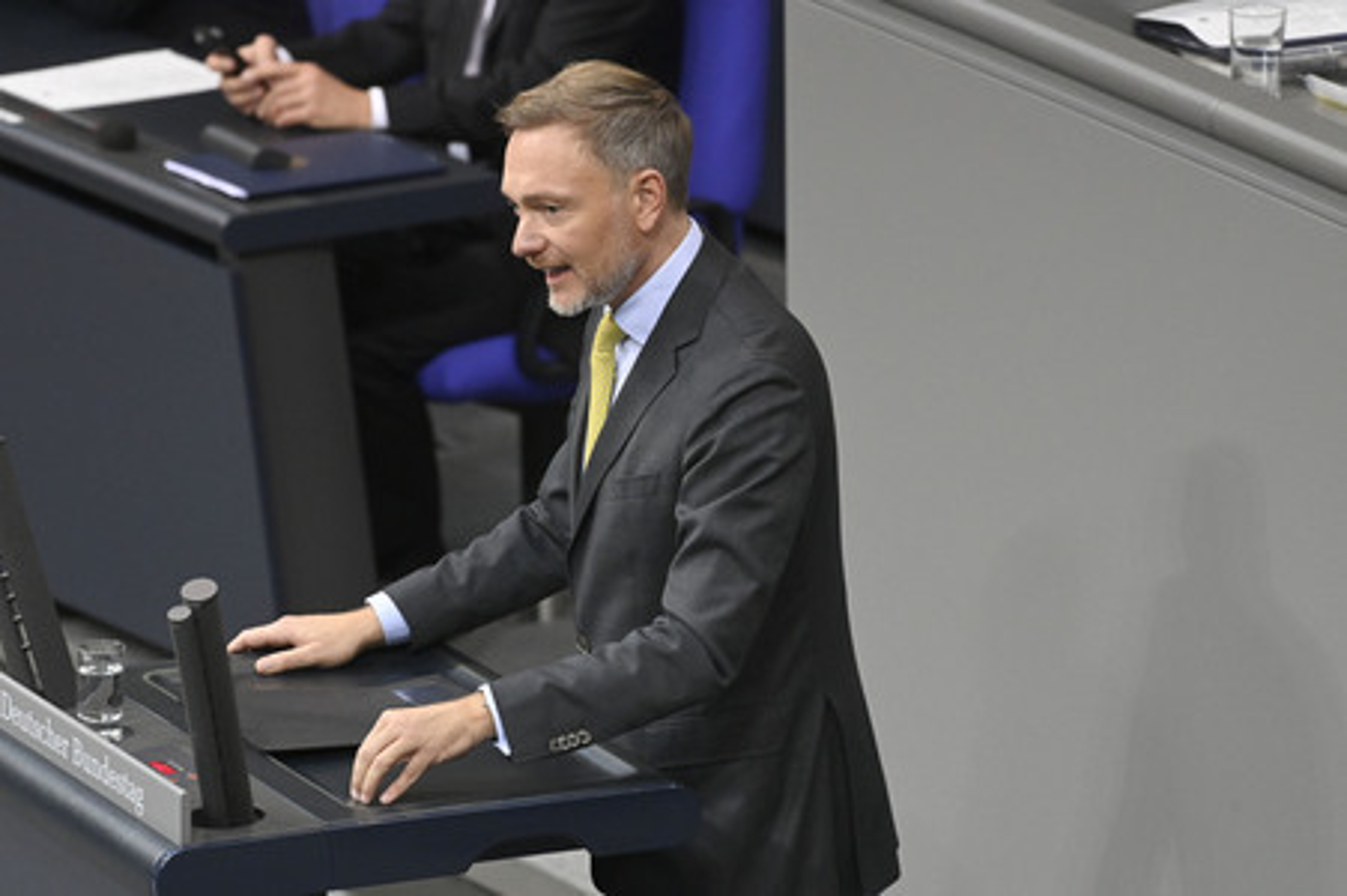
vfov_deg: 4.4
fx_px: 11590
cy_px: 448
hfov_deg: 6.7
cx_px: 674
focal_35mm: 310
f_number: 5.6
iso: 10000
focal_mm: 310
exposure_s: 1/400
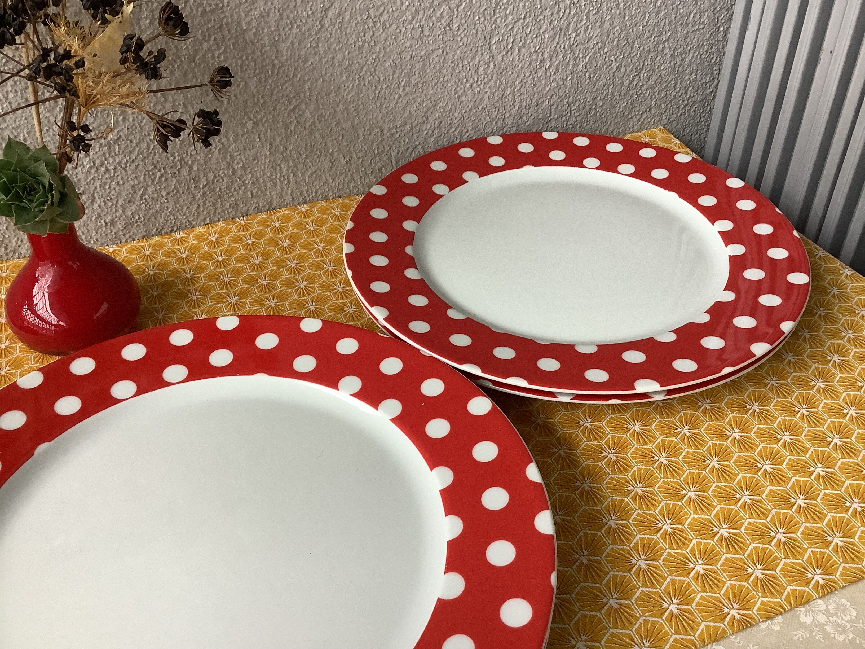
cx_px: 432
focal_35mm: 31
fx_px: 775
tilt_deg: -37.2
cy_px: 324
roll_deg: +0.3
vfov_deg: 45.4
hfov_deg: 58.4
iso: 160
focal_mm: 3.3
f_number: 2.4
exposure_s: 1/60
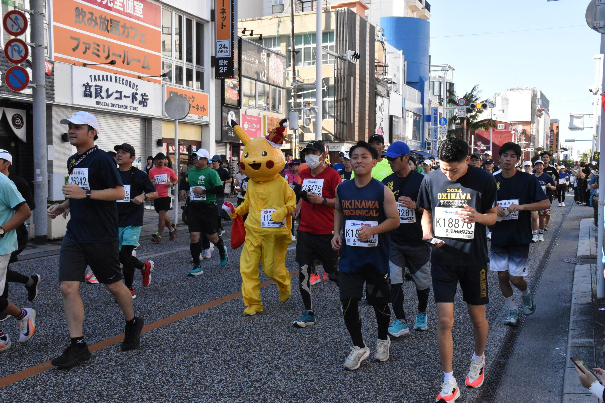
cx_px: 302
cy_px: 202
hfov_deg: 49.6
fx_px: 655
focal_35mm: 39
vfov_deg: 34.2
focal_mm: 26
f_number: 13
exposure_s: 1/640
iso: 2500
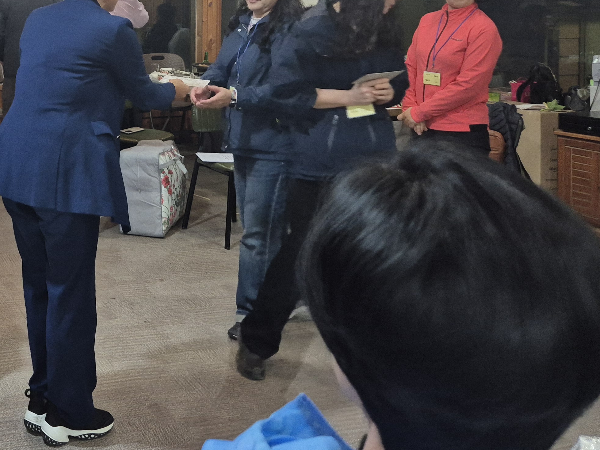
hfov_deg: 36.9
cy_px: 34
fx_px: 815
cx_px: 24
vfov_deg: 29.4
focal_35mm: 47
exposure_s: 1/120
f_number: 1.8
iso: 400
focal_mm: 5.4
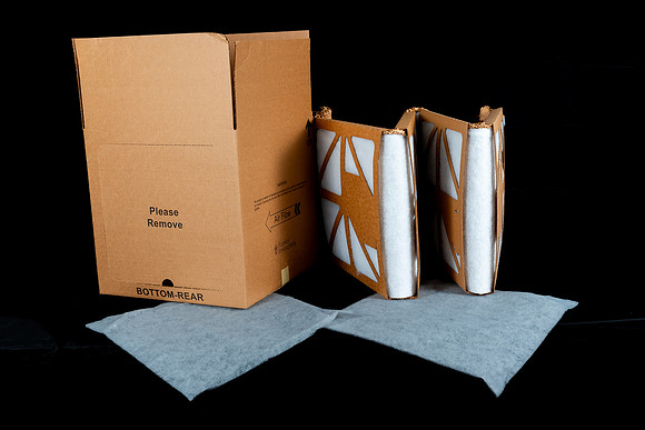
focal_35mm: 48
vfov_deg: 28.1
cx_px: 322
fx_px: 860
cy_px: 215
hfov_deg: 41.1
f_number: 8
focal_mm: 48
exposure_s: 1/125
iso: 160
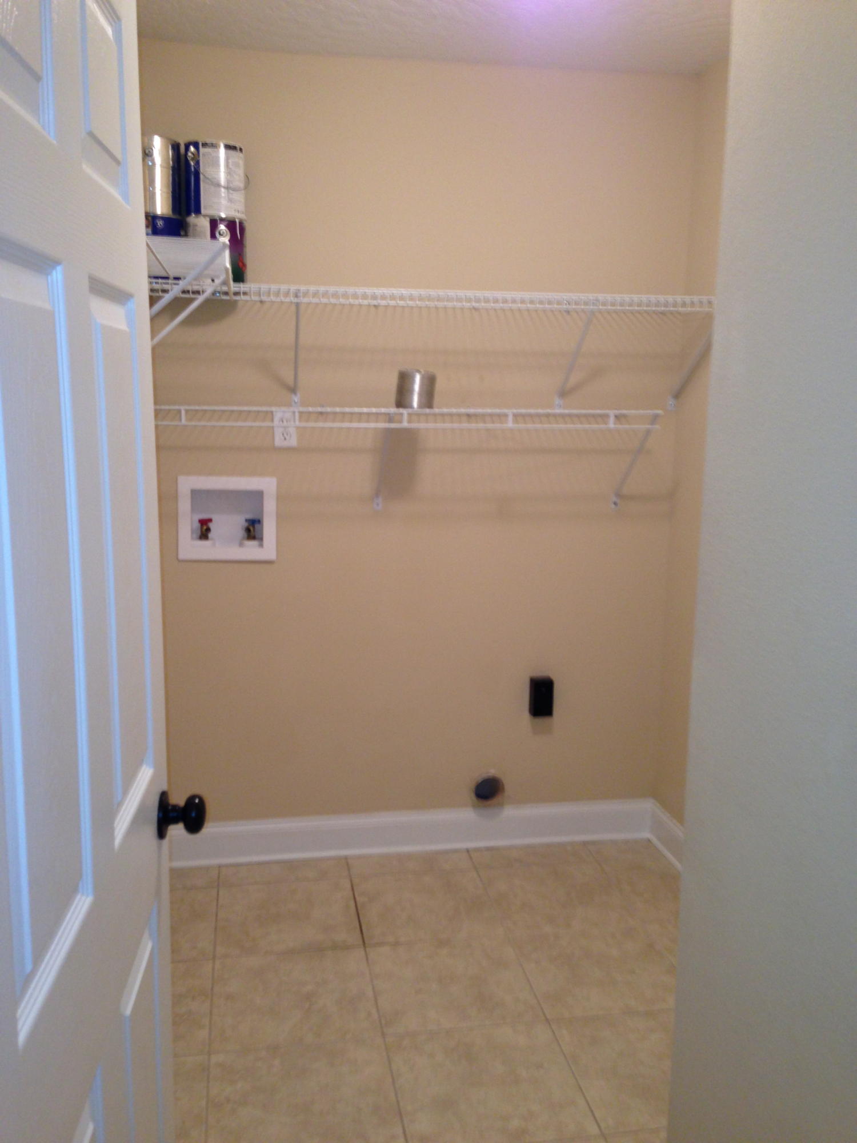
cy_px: 572
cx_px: 428
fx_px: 1089
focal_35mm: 33
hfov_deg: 42.9
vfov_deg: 55.4
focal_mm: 4.13
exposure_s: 1/20
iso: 80
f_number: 2.4
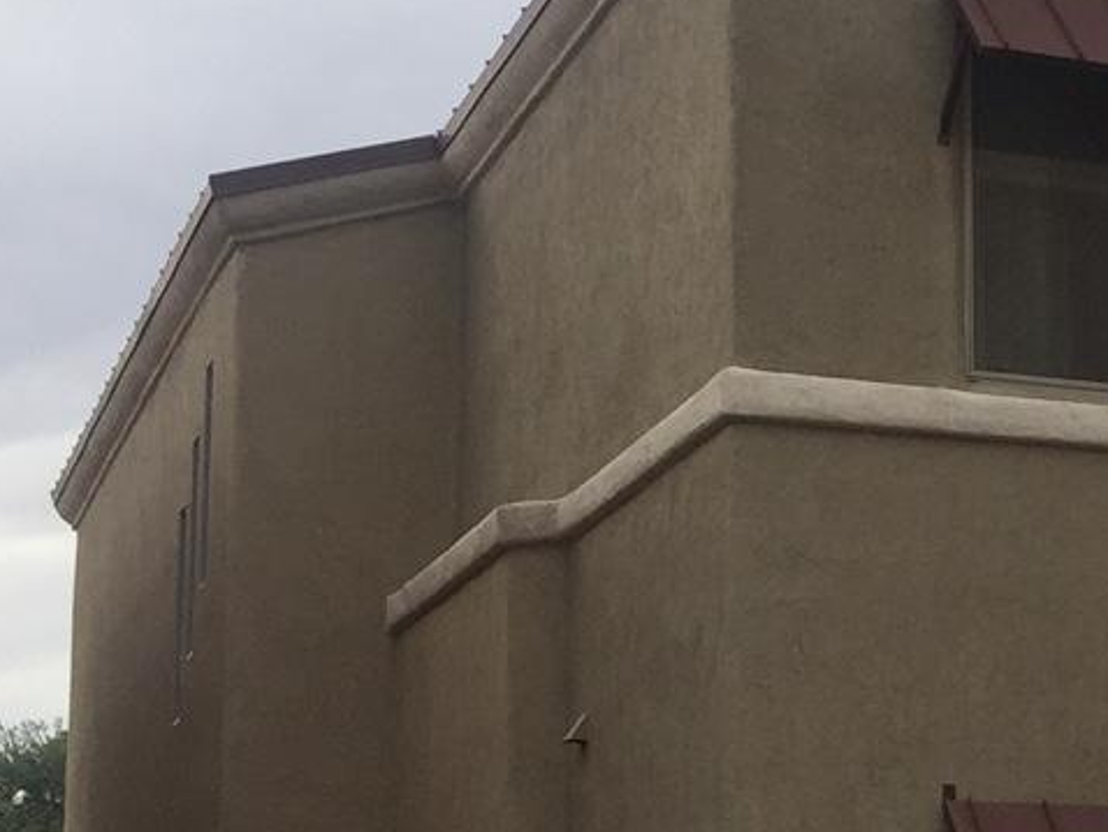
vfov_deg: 14.8
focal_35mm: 99
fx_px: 3170
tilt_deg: +6.5
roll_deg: +0.6
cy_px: 698
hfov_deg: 18.0
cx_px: 1583
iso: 32
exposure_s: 1/1721
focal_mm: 4.15
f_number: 2.2
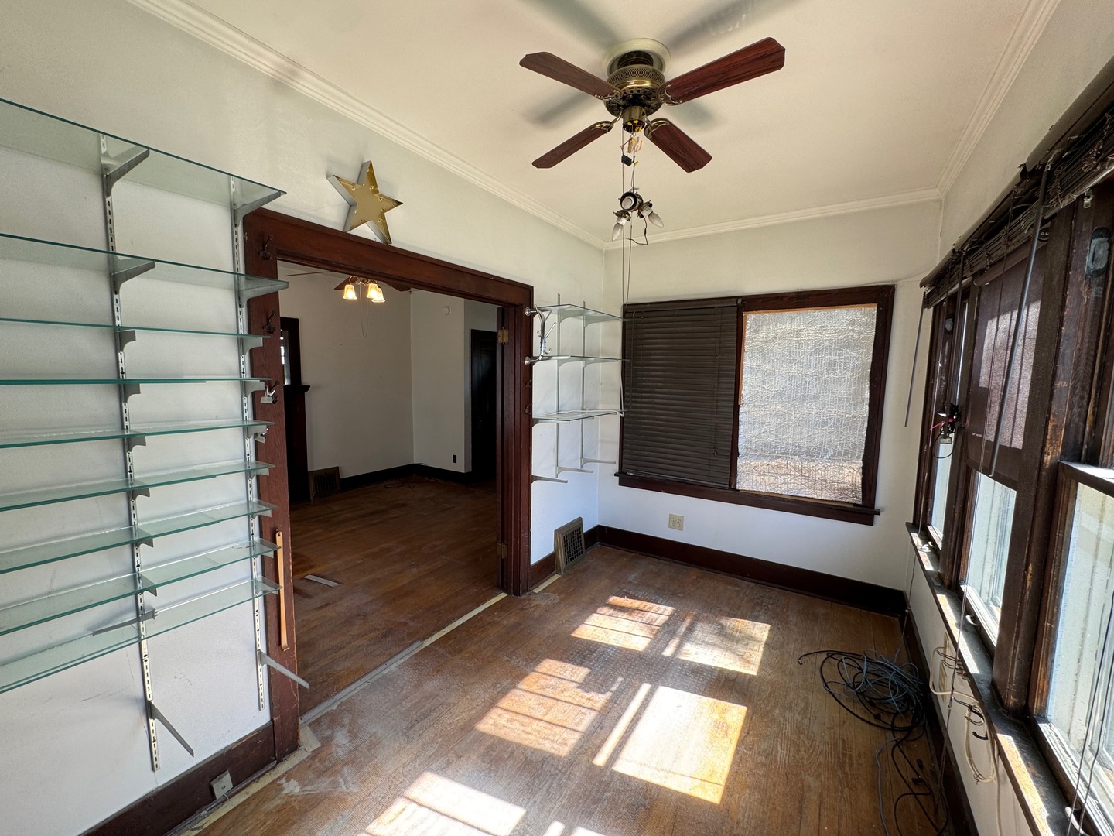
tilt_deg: -6.4
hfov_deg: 102.1
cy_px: 418
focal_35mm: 14
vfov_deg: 85.7
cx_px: 557
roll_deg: -0.5
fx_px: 451
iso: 80
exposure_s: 1/99
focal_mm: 2.22
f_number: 2.2
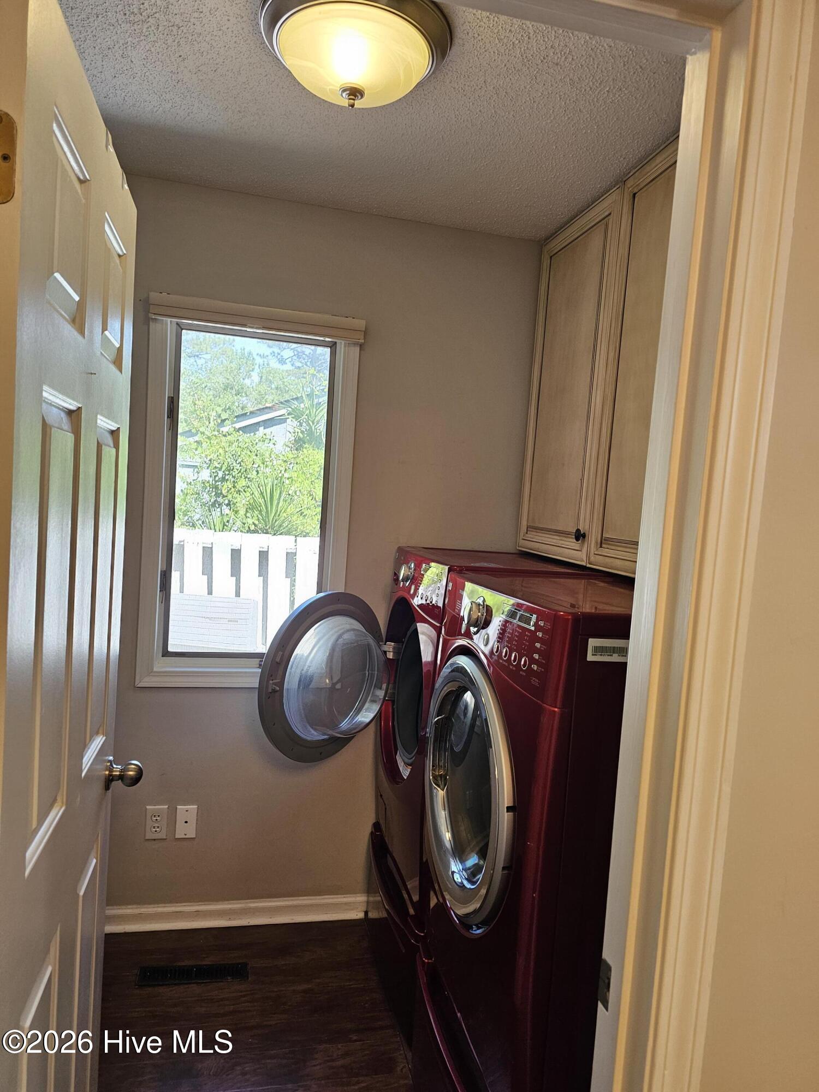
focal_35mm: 23
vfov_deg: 73.9
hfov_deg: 58.9
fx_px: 726
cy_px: 546
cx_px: 410
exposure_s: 1/120
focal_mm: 6.3
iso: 200
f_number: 1.7
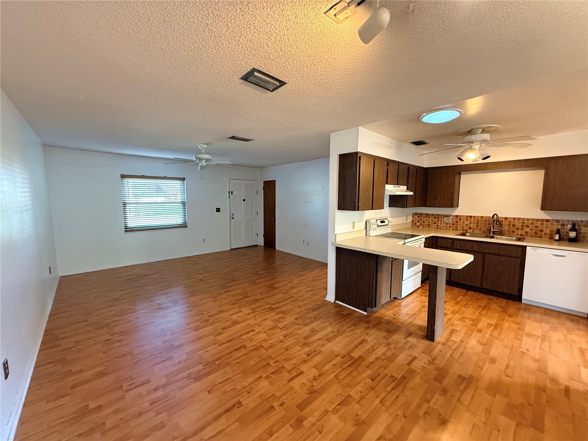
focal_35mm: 14
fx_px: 238
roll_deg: -0.4
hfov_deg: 102.1
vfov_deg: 85.7
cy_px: 220
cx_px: 294
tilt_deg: -5.8
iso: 800
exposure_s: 1/60
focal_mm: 2.22
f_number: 2.2
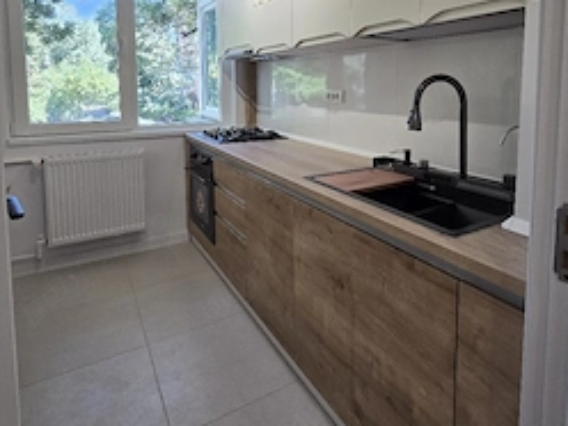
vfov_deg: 60.5
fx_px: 345
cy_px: 115
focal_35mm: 21
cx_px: 318
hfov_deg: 78.7
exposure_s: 1/50.3
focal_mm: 2.2
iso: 64
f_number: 2.2
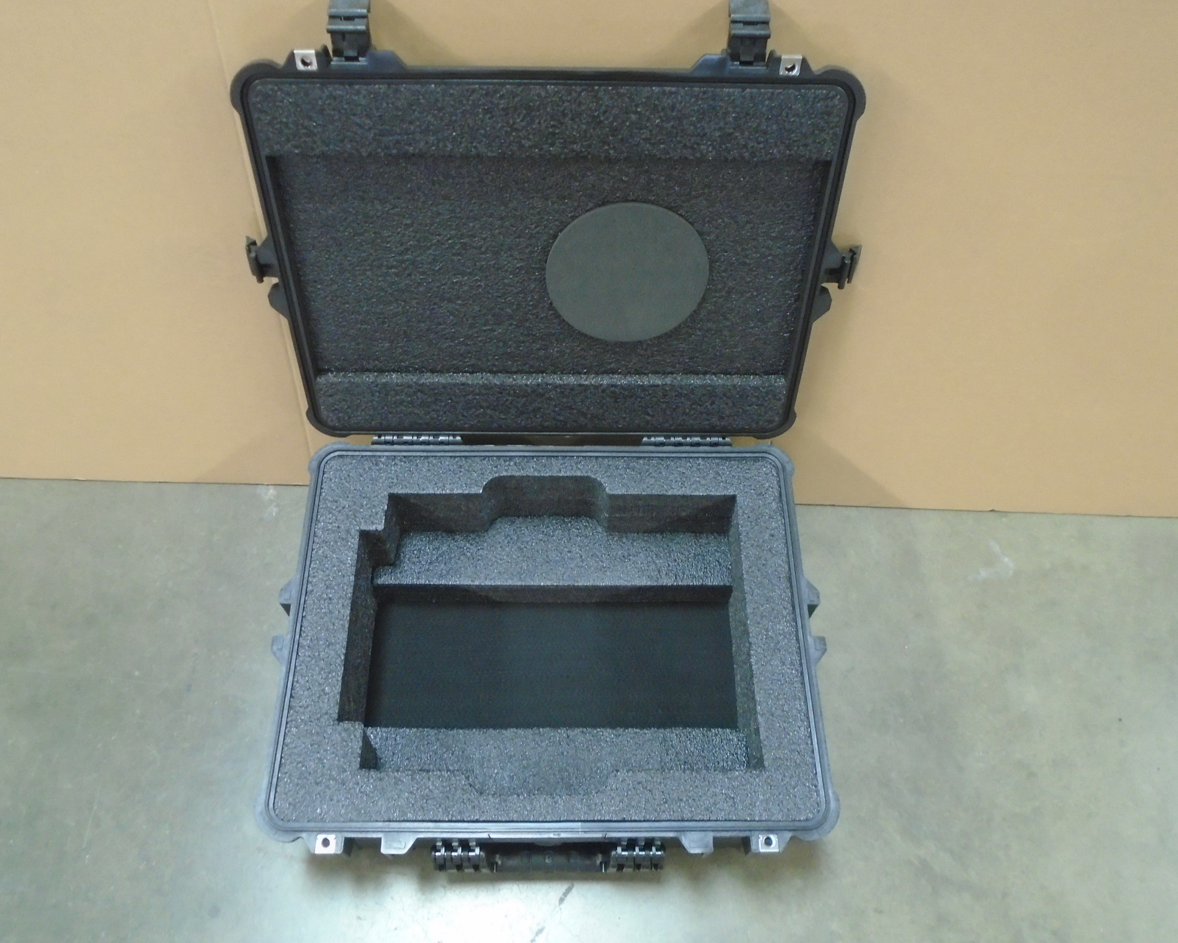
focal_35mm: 28
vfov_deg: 51.5
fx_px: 976
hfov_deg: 62.2
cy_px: 461
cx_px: 583
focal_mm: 4.6
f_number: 3.2
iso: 400
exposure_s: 1/10
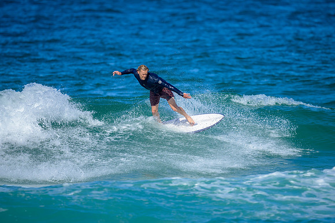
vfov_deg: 1.7
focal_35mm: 800
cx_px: 168
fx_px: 7446
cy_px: 112
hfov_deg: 2.6
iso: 360
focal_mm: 800
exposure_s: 1/2500
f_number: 6.3
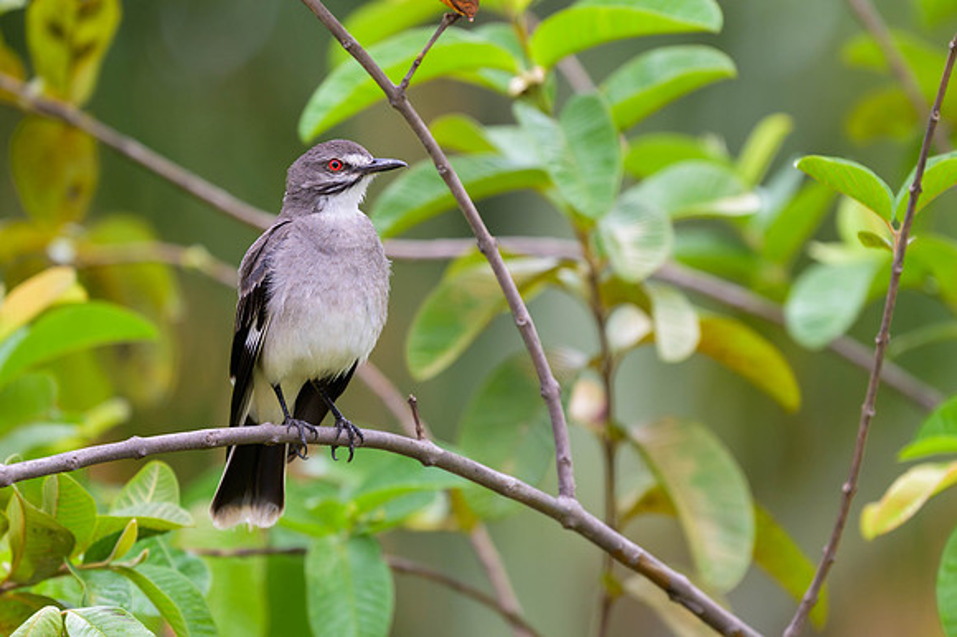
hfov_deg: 2.1
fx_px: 26694
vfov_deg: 1.4
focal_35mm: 1005
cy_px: 318
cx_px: 492
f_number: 4
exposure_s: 1/500
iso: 160
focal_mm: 560
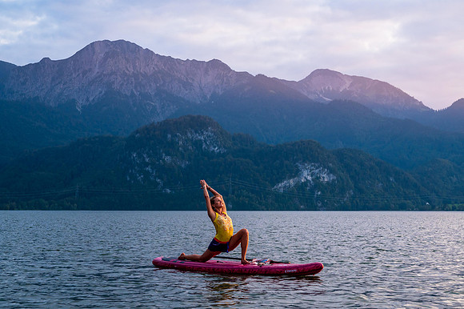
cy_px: 154
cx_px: 232
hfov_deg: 31.5
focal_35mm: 64
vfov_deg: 21.3
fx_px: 822
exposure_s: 1/250
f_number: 8
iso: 640
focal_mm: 63
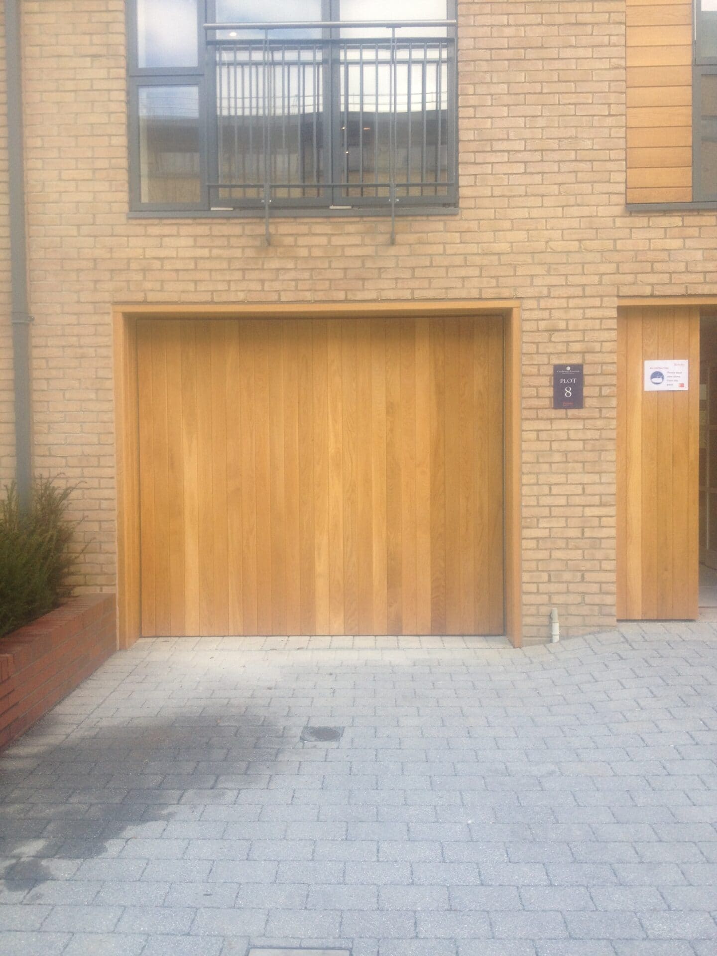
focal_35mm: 35
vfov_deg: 52.6
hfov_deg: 40.7
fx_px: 967
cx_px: 358
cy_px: 478
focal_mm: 4.28
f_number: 2.4
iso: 50
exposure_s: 1/236
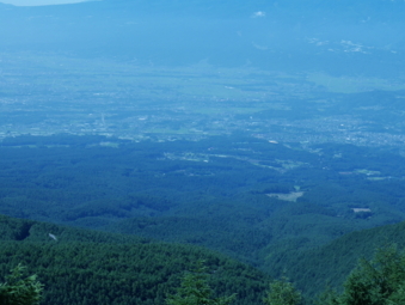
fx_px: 996
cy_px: 173
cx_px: 258
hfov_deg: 22.9
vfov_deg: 17.4
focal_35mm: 85
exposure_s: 1/320
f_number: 8
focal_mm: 24
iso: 200
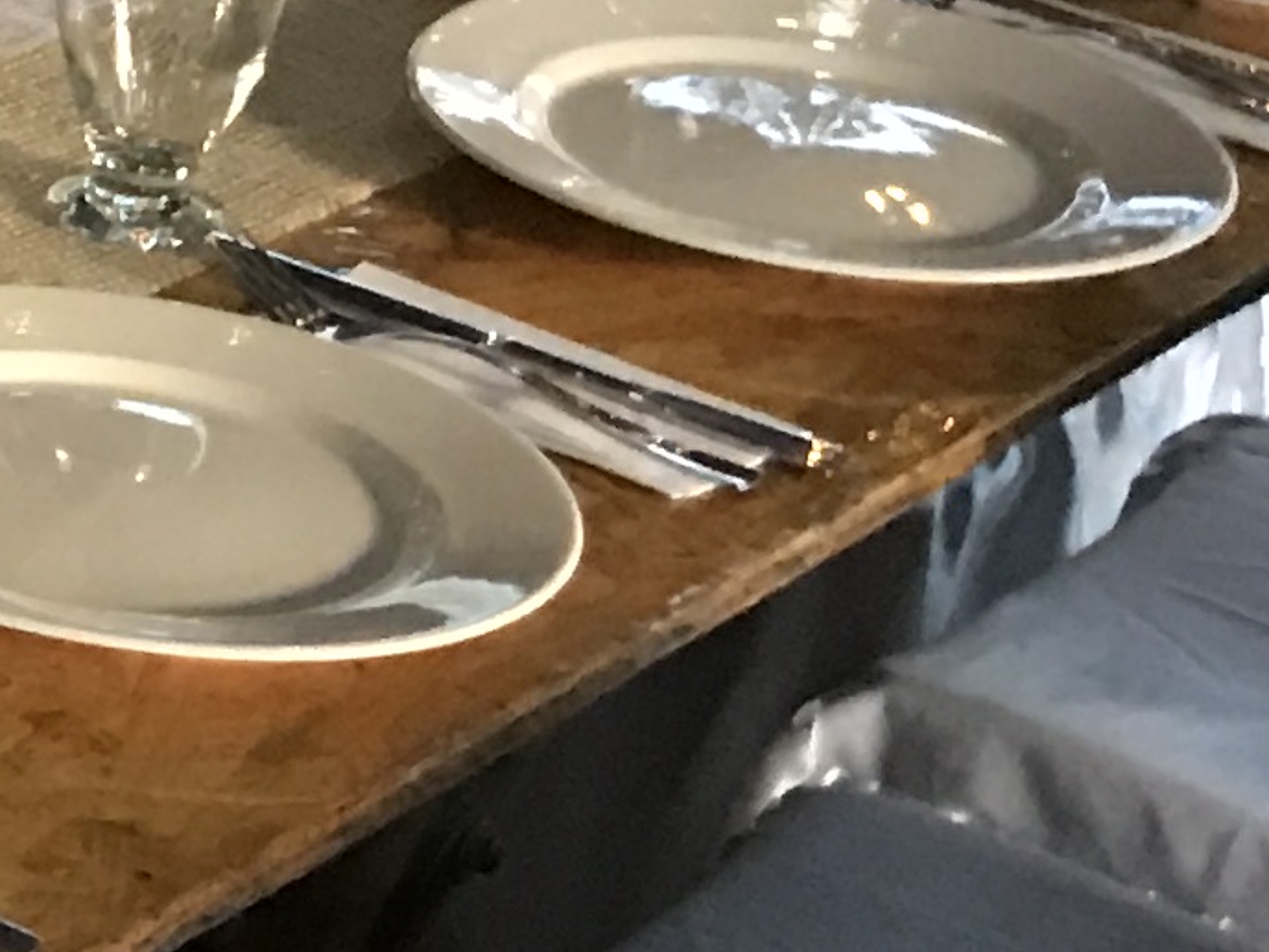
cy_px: 345
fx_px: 6012
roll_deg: +1.3
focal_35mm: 164
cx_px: -2012
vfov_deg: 9.0
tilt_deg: -23.2
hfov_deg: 10.1
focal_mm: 3.99
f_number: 1.8
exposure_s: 1/11
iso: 100
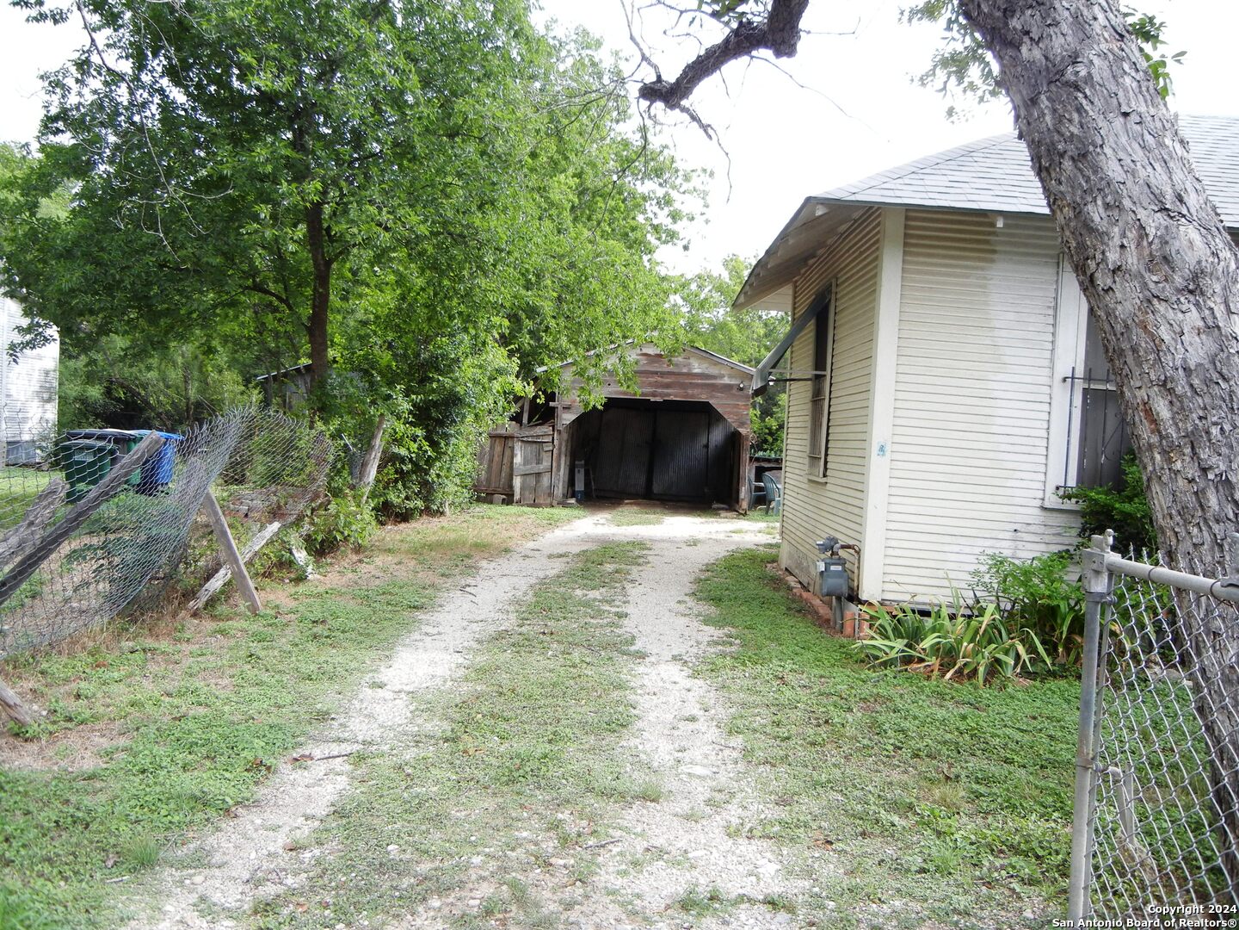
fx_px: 1074
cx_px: 620
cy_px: 465
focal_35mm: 30
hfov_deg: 60.0
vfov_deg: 46.8
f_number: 3.5
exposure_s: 1/358
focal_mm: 5.4
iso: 160
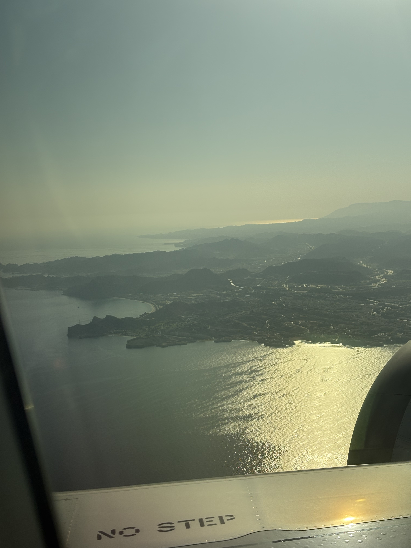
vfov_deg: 36.8
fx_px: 823
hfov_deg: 28.0
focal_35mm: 52
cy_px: 274
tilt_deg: -6.8
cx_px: 206
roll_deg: -0.3
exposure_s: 1/7042
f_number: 1.6
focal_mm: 5.96
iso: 25
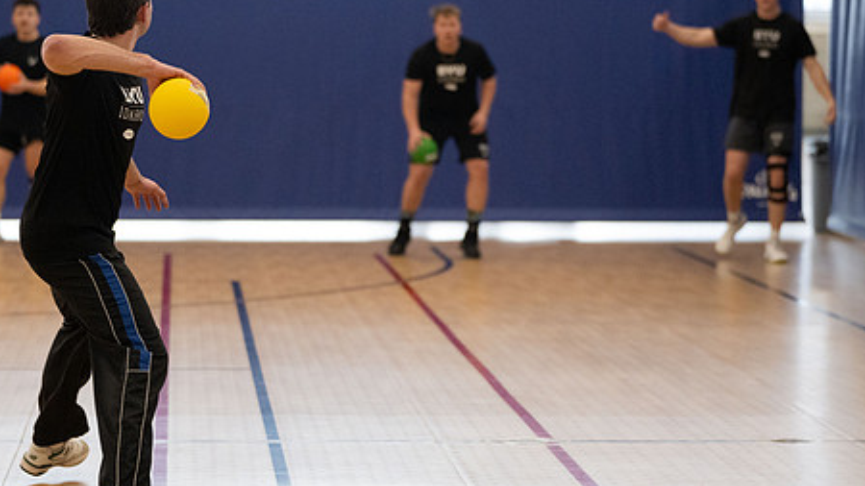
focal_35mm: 157
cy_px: 241
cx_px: 437
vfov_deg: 7.7
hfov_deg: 13.7
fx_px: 3601
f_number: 2.8
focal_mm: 110
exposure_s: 1/1000
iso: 4000
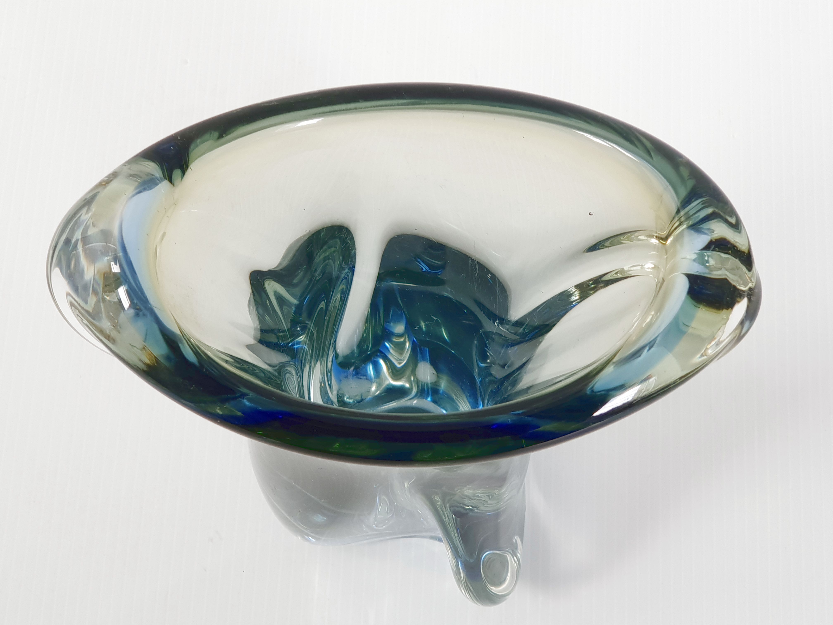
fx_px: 1251
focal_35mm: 52
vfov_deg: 28.0
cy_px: 312
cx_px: 416
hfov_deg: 36.8
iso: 32
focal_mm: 6
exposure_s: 1/33
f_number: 2.4
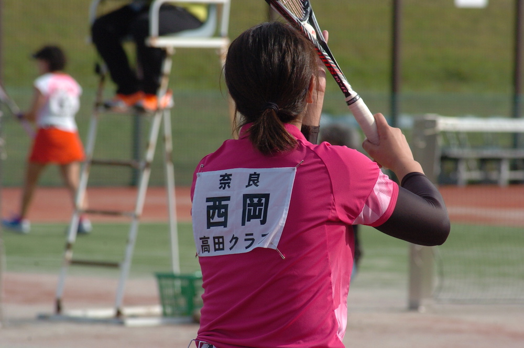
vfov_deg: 4.4
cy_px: 174
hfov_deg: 6.5
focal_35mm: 315
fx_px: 4581
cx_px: 262
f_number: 8.5
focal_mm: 210
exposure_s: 1/500
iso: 400
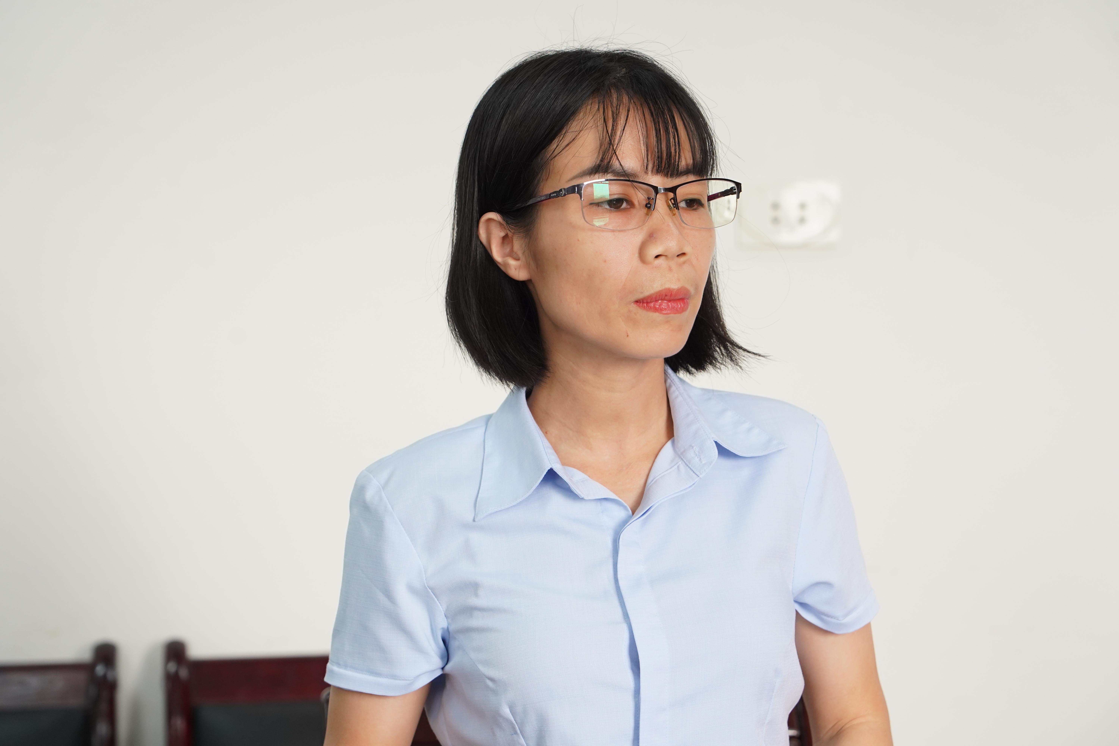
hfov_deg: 19.5
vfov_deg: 13.0
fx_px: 3263
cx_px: 560
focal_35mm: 105
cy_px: 373
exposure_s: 1/200
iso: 1600
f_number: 5.6
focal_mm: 105
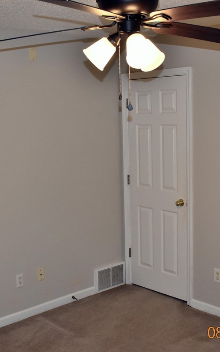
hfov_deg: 26.3
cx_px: 104
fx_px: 470
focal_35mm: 49
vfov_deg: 41.1
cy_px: 173
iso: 800
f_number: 4.5
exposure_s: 1/200
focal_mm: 20
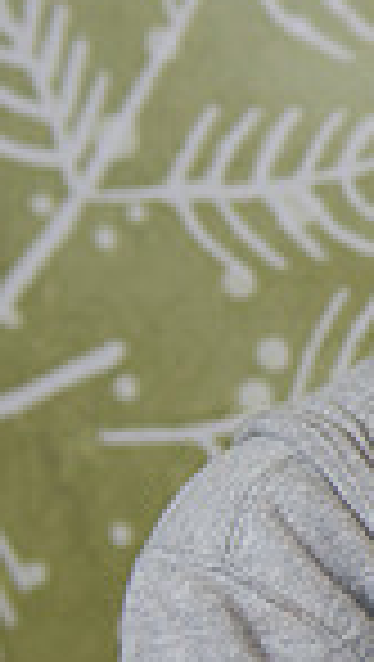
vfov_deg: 13.6
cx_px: 1086
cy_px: 480
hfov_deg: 7.0
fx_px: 2760
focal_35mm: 157
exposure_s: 1/200
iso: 200
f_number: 4
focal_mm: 38
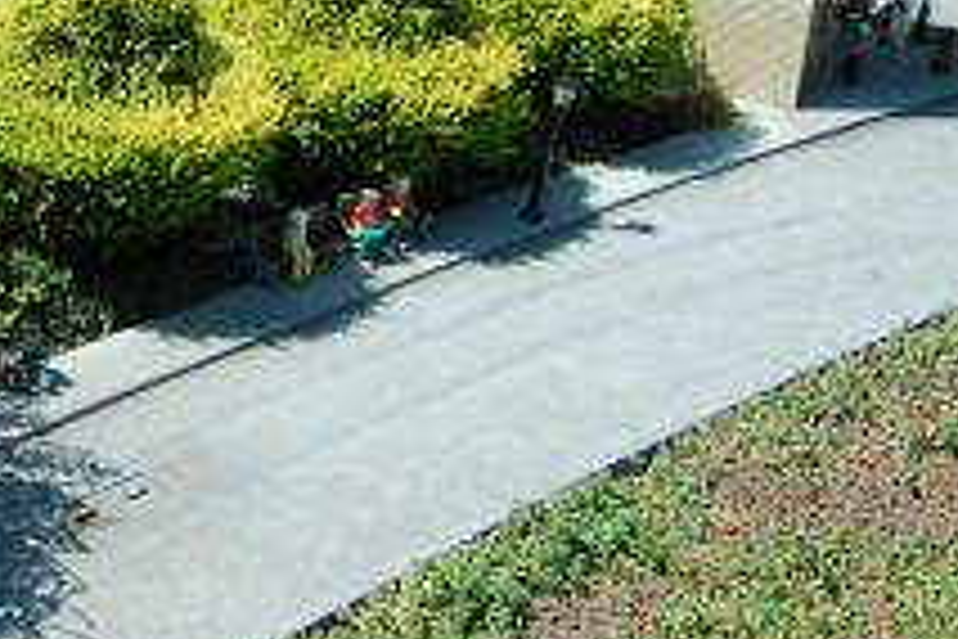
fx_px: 2155
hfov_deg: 21.3
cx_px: -459
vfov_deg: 16.1
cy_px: -171
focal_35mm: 81
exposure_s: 1/160
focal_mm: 18
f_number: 6.3
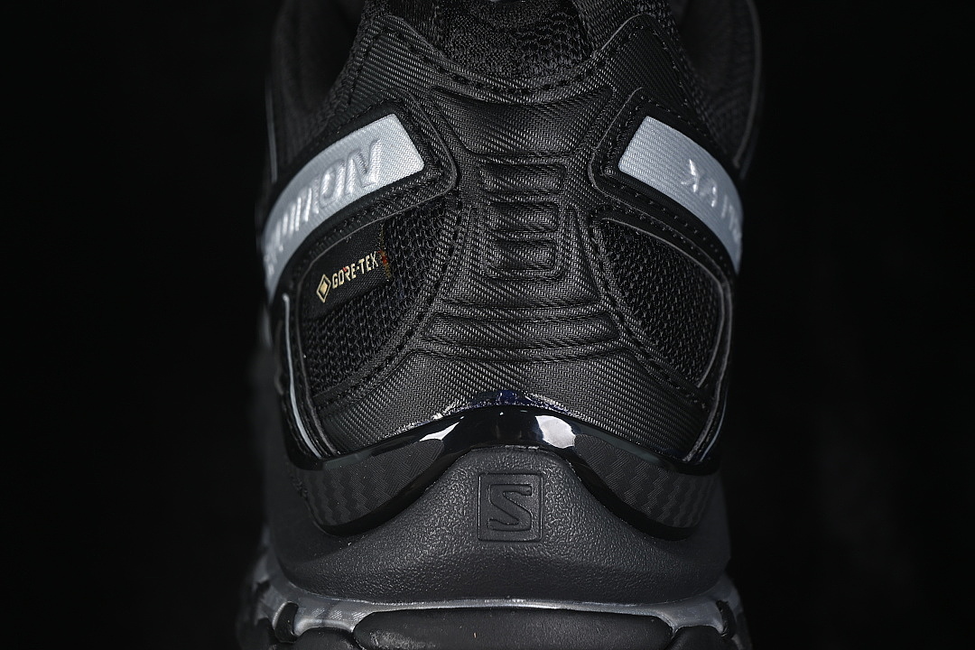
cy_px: 325
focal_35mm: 75
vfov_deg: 18.2
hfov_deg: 27.0
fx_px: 2031
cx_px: 488
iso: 160
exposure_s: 1/60
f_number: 6.3
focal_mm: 50
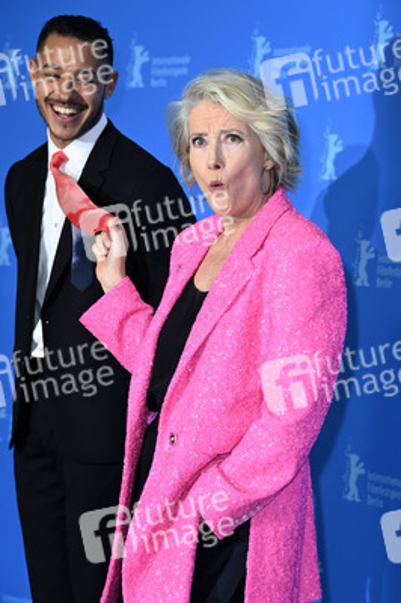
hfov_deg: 13.0
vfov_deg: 19.5
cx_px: 200
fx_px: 1757
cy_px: 302
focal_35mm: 105
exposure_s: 1/200
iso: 800
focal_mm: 105
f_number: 5.6
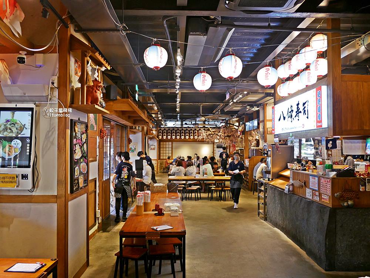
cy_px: 139
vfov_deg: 49.8
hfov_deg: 63.4
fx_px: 299
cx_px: 185
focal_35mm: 28
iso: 320
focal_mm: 14
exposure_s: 1/60
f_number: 2.5
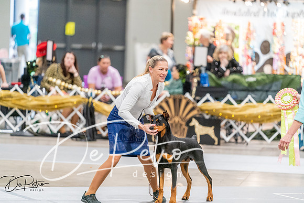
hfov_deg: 10.3
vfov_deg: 6.9
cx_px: 152
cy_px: 102
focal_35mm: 200
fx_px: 1689
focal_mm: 200
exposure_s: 1/250
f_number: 2.8
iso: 6400
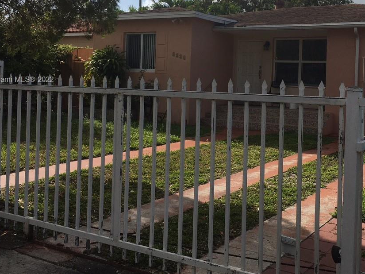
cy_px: 81
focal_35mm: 45
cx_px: 227
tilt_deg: -0.1
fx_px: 475
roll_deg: -1.4
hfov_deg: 41.8
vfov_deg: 31.8
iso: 25
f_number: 2.2
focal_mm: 4.15
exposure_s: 1/2331
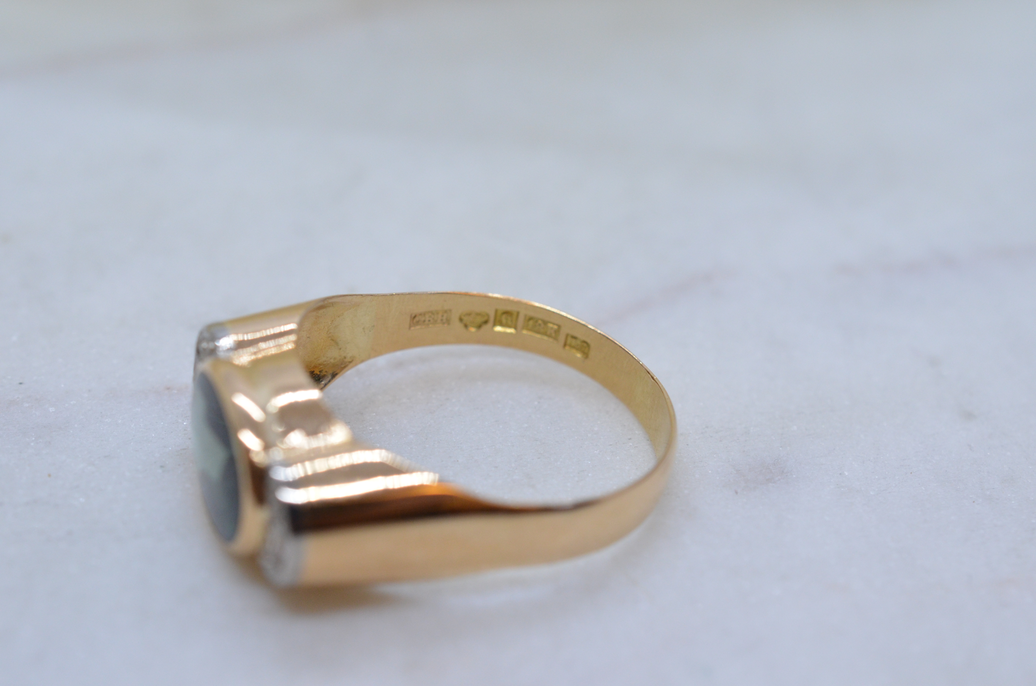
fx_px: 1723
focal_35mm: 60
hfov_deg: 33.5
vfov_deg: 22.5
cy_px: 343
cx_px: 518
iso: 1000
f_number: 9
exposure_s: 1/250
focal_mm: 40
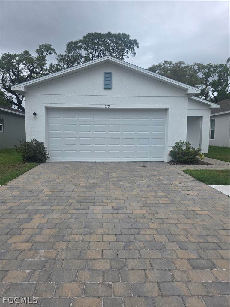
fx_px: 204
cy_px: 154
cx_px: 115
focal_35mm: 23
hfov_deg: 58.9
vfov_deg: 73.9
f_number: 1.7
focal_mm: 6.3
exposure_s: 1/7061
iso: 80
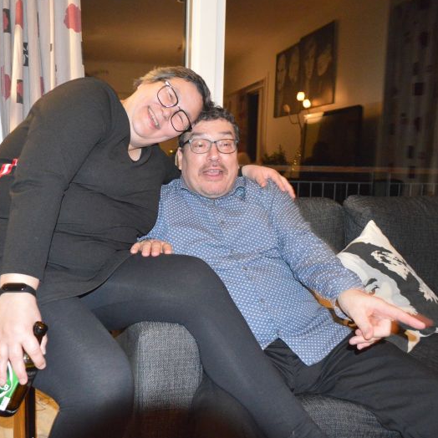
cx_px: 161
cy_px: 218
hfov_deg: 46.8
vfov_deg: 47.2
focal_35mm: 35
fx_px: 501
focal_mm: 18
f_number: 3.5
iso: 3200
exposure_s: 1/25
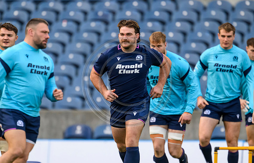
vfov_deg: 1.5
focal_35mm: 923
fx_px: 6442
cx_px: 125
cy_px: 80
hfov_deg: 2.3
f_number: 5.6
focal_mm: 784
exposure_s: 1/1600
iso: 3200
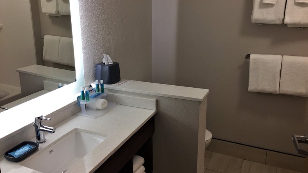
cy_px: 78
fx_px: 261
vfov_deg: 36.6
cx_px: 154
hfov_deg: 61.0
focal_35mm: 32
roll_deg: -0.1
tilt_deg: -16.1
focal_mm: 4.15
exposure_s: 1/40
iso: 32
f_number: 2.2
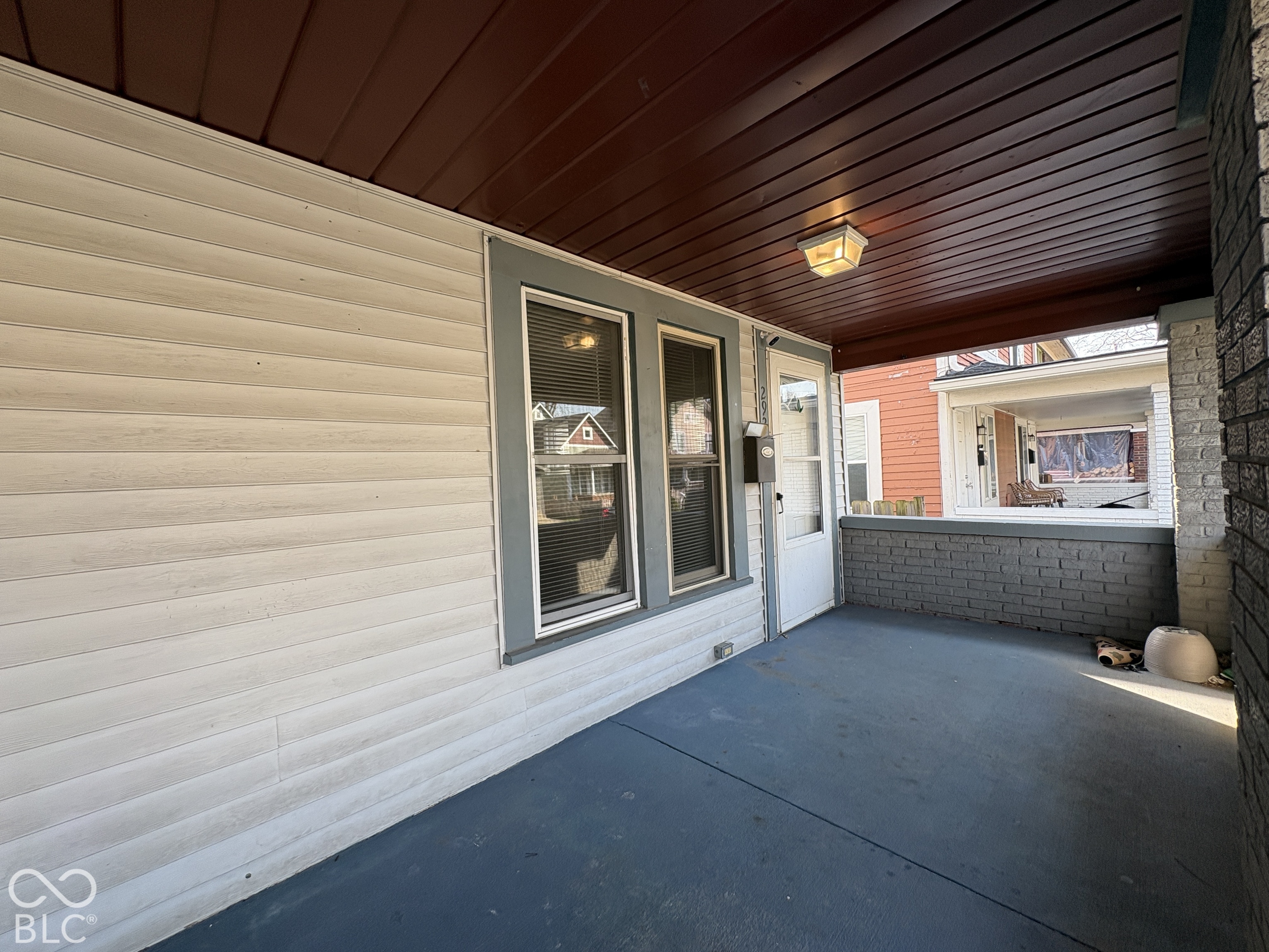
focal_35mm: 14
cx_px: 634
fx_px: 513
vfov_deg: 85.7
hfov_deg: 102.1
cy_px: 476
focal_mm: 2.22
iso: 40
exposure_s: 1/99
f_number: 2.2
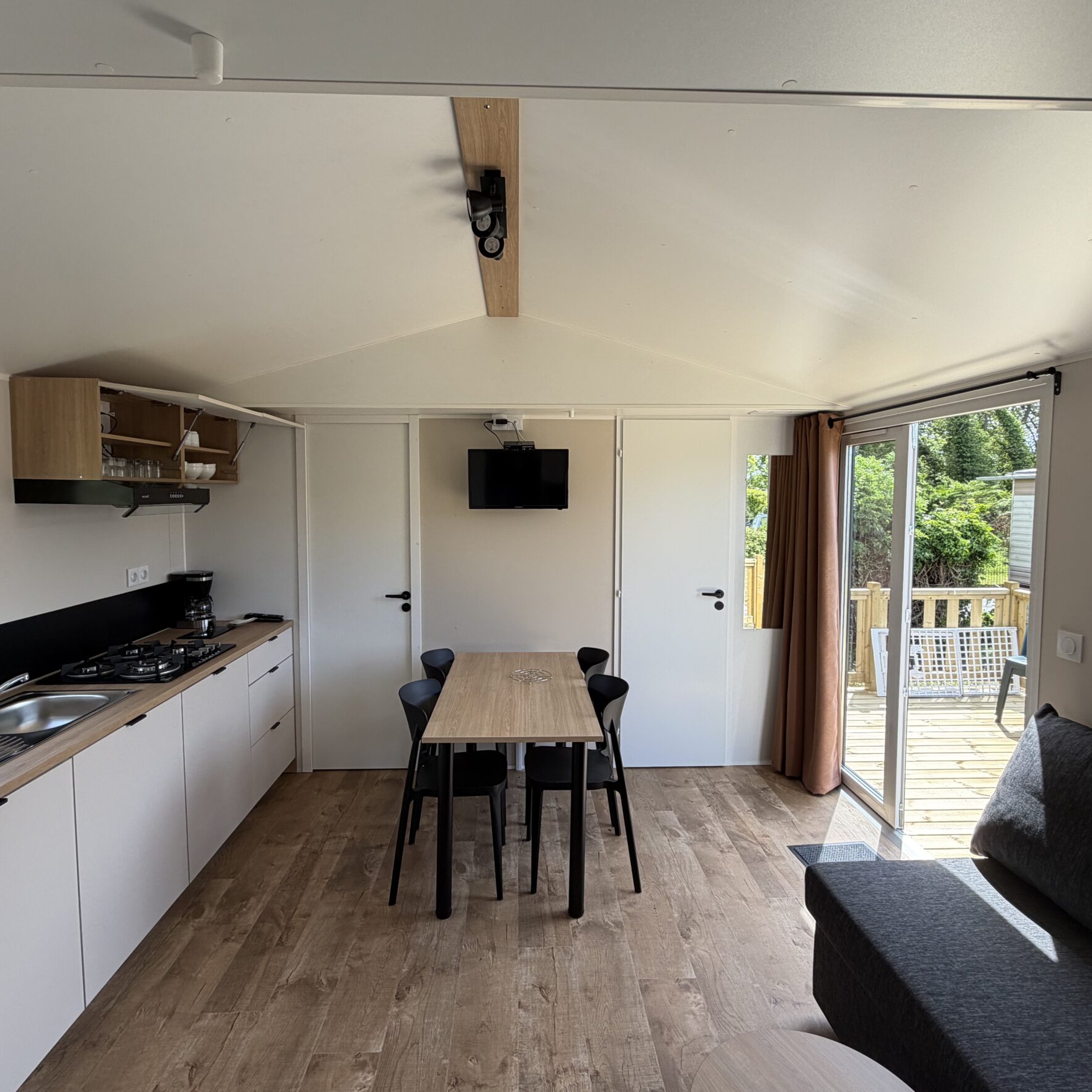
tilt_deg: -3.0
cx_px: 540
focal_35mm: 18
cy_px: 531
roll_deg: +0.7
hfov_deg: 80.7
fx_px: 642
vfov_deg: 80.7
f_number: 2.2
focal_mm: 2.22
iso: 40
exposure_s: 1/191
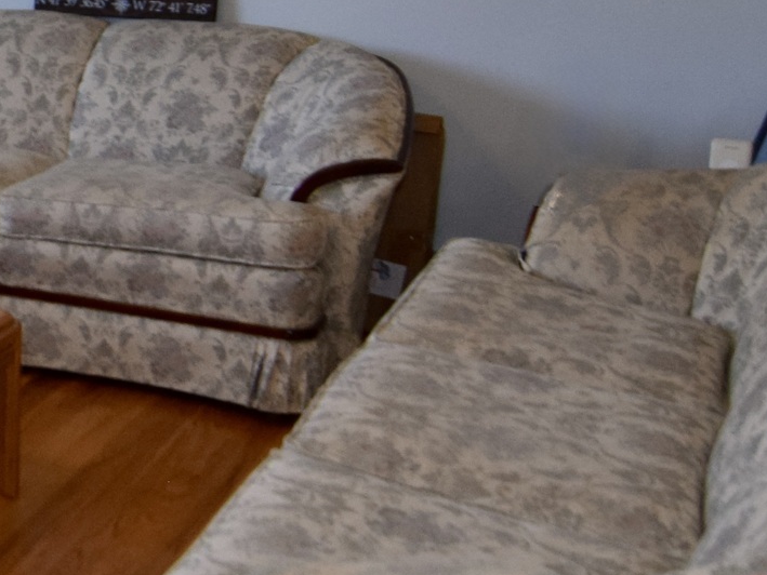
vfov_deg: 19.4
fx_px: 1662
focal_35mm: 75
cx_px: -415
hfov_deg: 21.4
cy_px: 111
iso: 500
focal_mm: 12
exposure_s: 1/180
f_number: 4
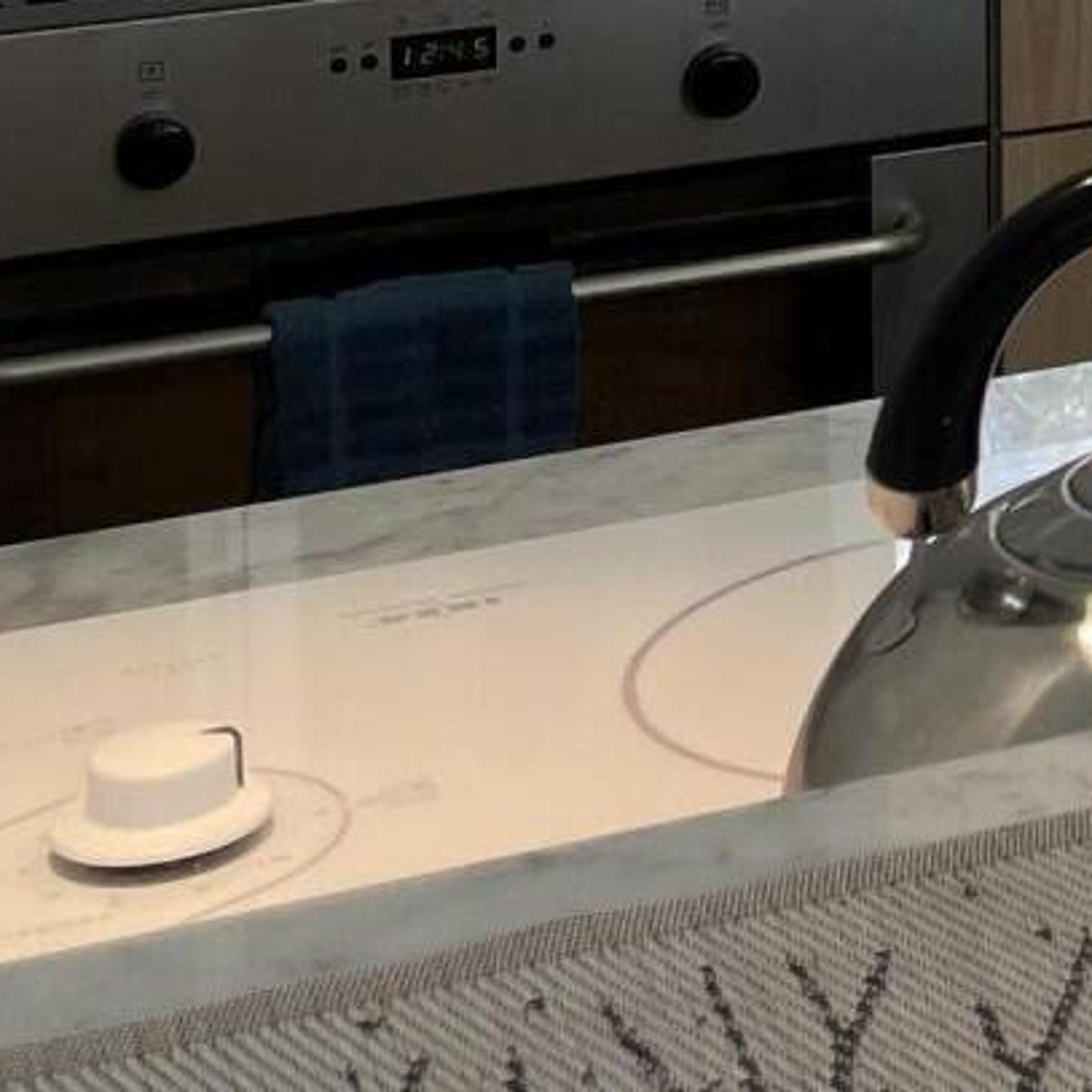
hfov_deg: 13.7
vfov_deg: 14.0
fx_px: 4033
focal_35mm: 113
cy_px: -781
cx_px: 2010
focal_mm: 4.2
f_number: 1.6
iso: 64
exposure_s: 1/120
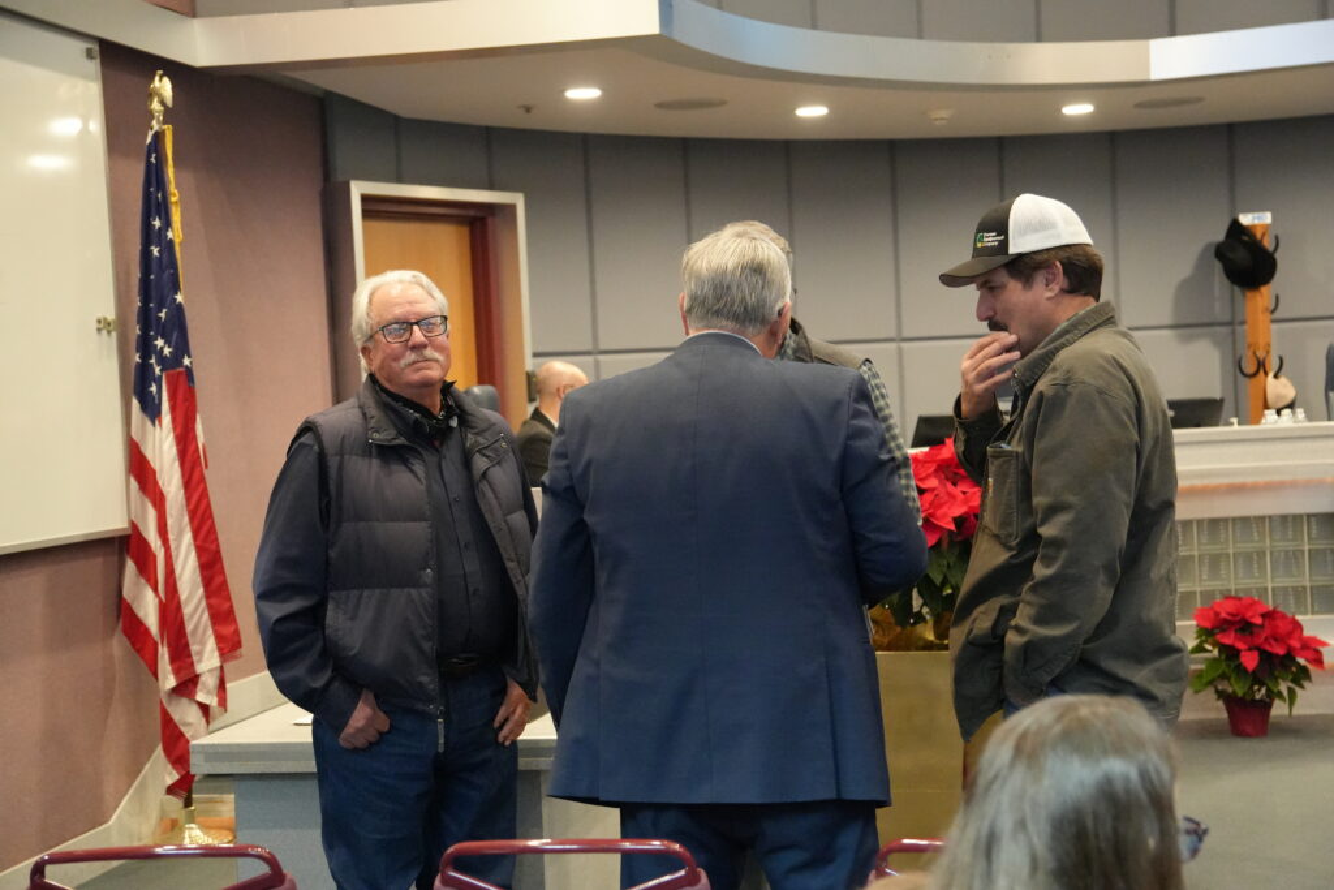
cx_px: 667
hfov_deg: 36.9
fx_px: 2001
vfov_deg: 25.1
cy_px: 445
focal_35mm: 54
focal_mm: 36
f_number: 3.2
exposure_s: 1/160
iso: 6400
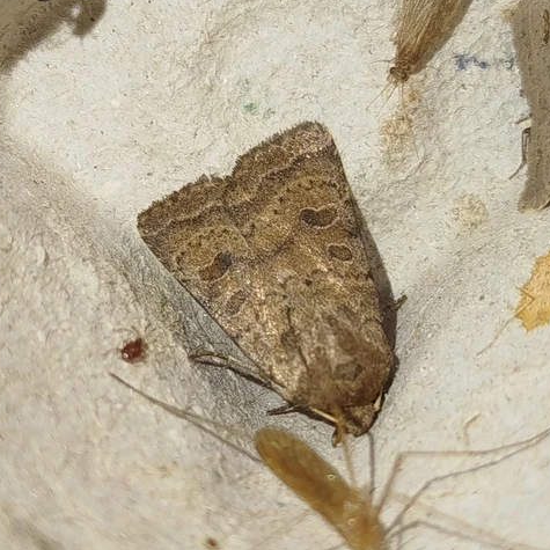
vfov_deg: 18.5
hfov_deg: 18.5
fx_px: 1690
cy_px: 274
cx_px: 259
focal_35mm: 94
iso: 80
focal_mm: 5.31
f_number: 1.7
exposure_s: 1/50
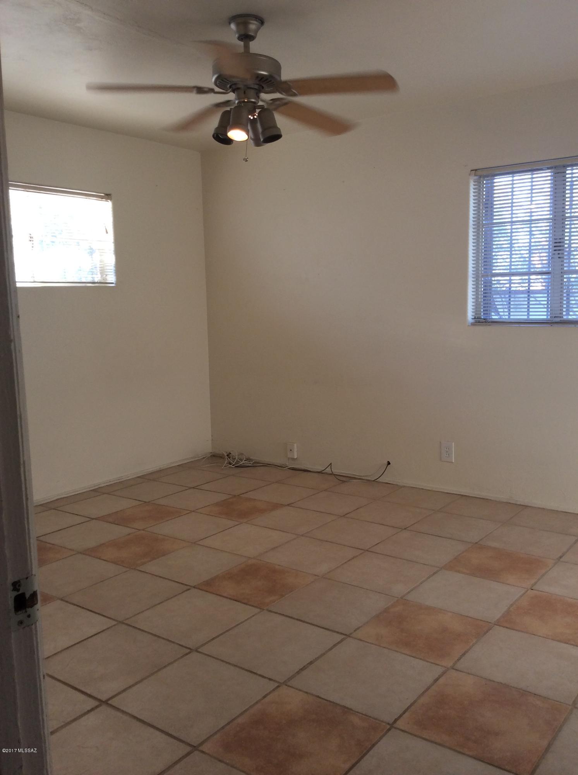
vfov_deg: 56.9
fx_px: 715
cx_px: 289
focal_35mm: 32
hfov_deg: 44.0
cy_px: 388
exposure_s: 1/40
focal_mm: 3.3
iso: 40
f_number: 2.4
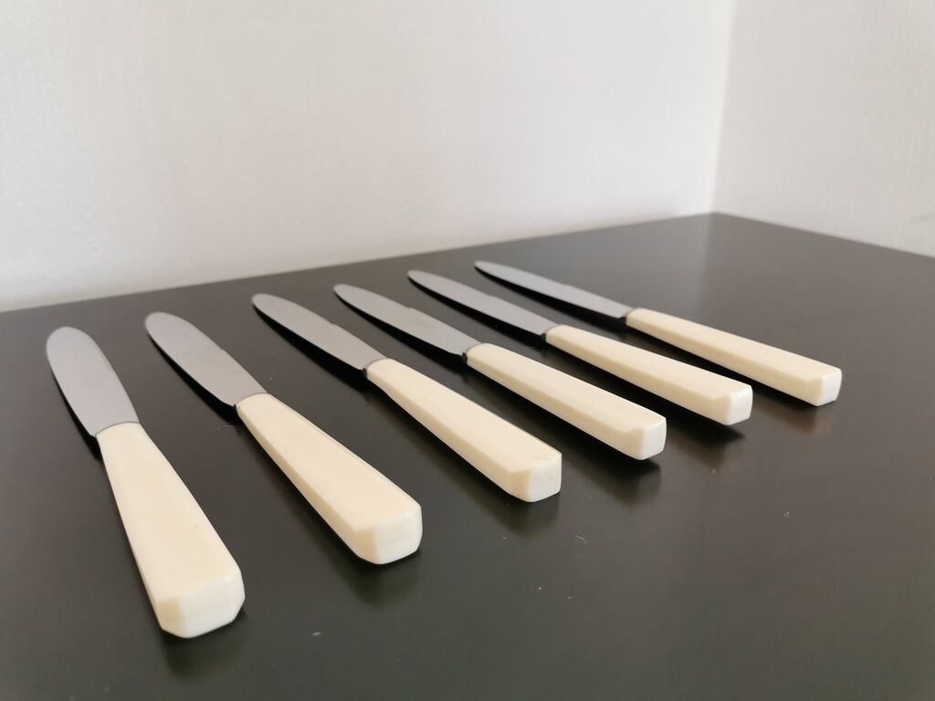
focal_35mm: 27
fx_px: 729
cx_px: 468
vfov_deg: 51.4
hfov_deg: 65.3
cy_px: 350
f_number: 1.8
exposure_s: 1/100
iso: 125
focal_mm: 5.58
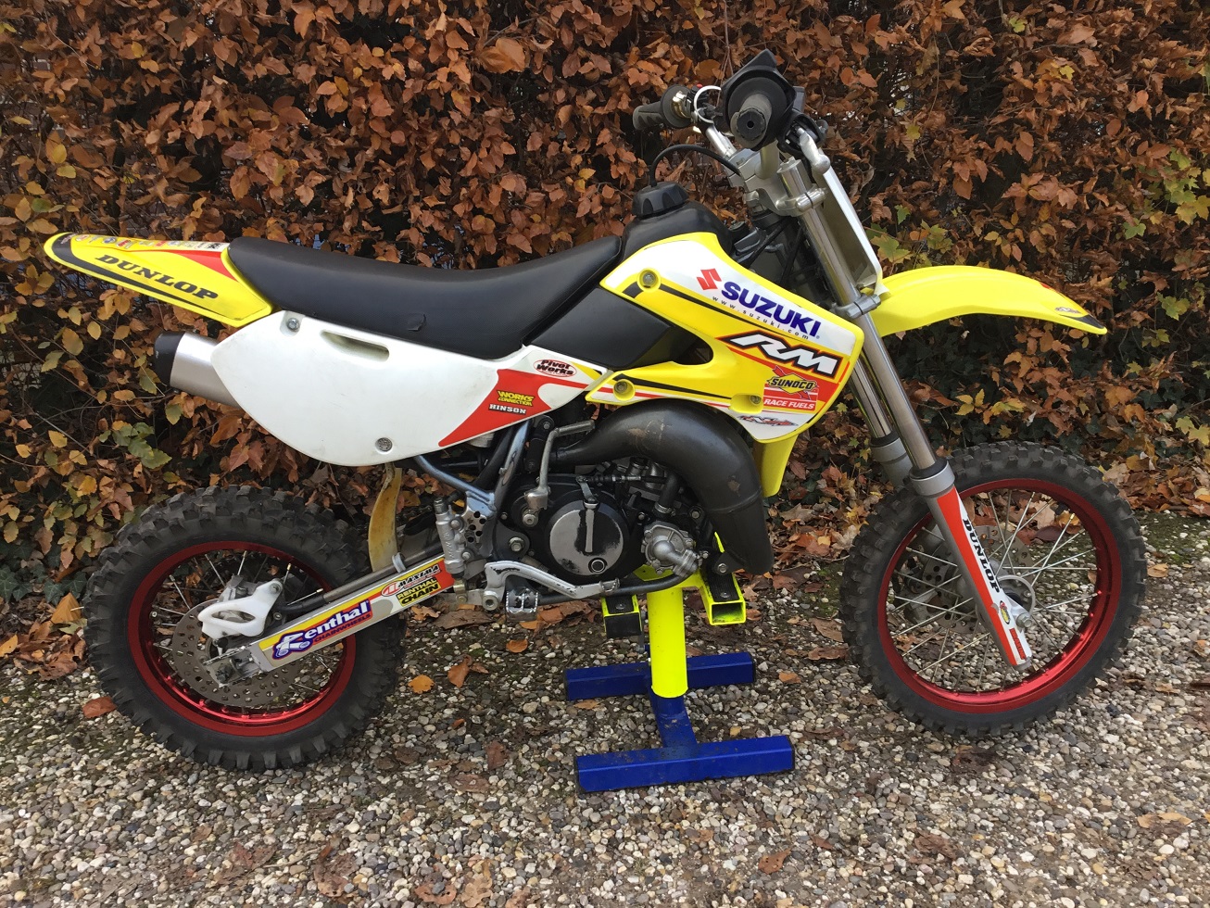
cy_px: 454
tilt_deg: -16.1
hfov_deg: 58.3
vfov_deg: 45.5
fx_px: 1084
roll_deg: +1.2
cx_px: 605
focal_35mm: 31
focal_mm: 3.3
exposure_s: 1/100
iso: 32
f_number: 2.4
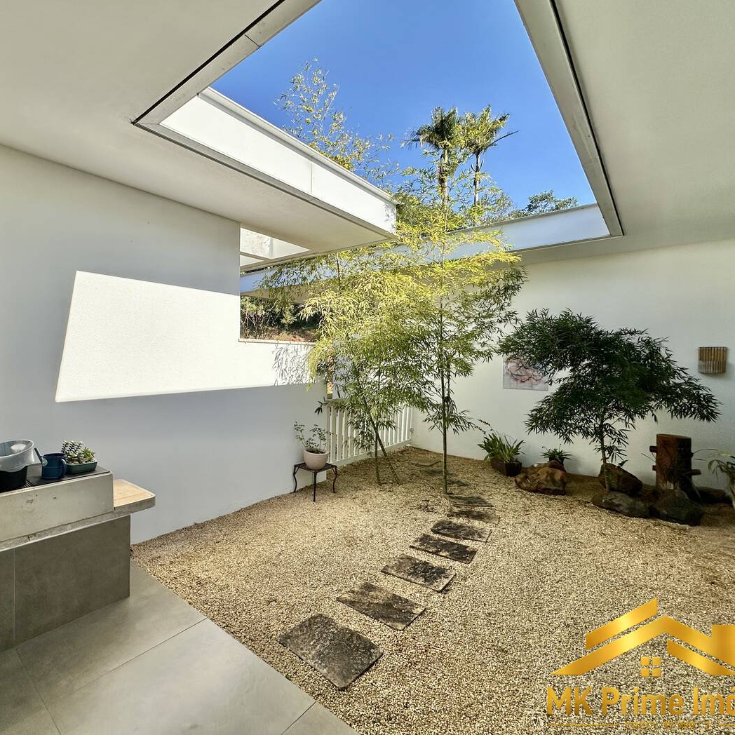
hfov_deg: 83.0
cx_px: 297
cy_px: 361
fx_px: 408
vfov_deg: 84.0
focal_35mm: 17
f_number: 2.2
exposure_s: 1/1416
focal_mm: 2.22
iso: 50
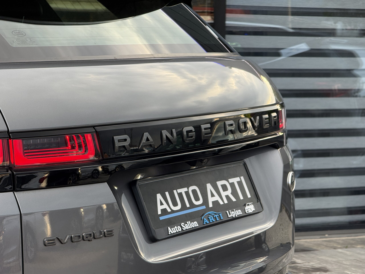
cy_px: 137
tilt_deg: -3.7
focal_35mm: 120
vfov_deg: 12.3
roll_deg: -1.2
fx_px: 1265
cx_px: 182
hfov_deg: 16.4
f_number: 2.8
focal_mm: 15.66
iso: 50
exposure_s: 1/125
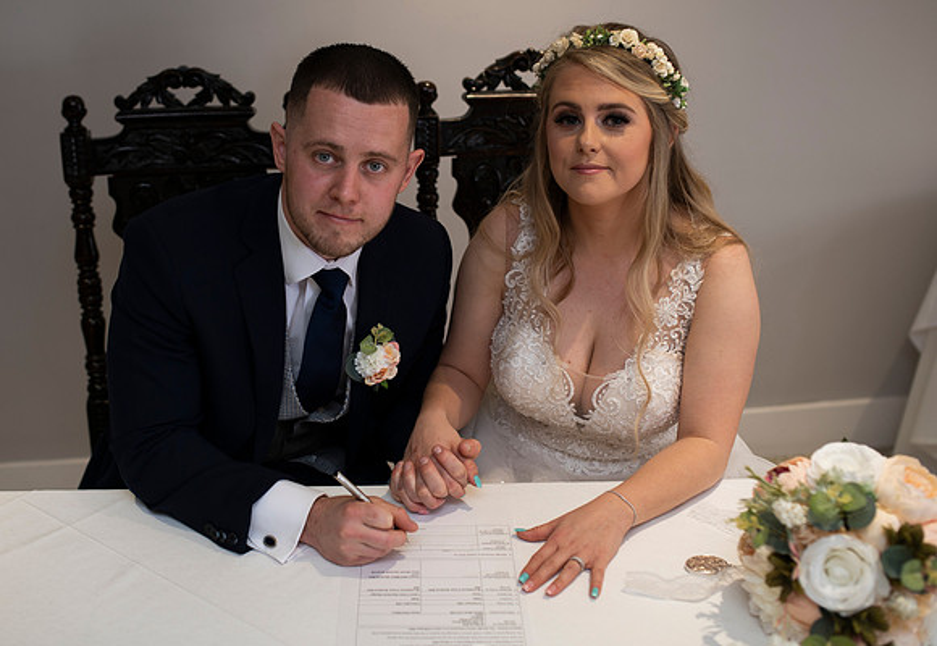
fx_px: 1117
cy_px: 285
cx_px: 394
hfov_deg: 45.4
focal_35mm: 42
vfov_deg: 32.2
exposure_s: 1/100
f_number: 2.5
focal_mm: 35
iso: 200
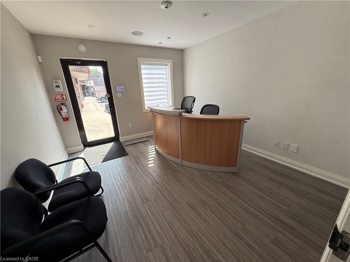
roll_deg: +2.2
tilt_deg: -17.4
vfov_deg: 85.7
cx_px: 175
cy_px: 131
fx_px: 142
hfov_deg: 102.1
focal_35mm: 14
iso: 64
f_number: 2.2
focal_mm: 2.22
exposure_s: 1/103
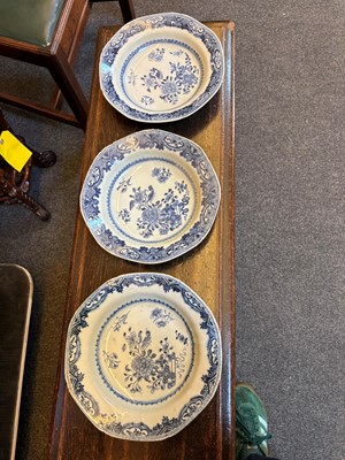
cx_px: 172
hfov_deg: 53.1
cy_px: 230
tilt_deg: -73.8
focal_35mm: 26
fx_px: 346
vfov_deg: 67.3
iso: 125
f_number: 1.6
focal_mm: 5.96
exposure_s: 1/50
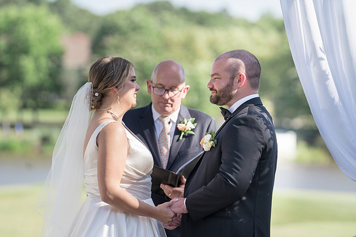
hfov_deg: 9.8
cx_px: 178
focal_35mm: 209
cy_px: 118
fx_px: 2072
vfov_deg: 6.6
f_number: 4
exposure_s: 1/500
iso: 100
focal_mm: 200
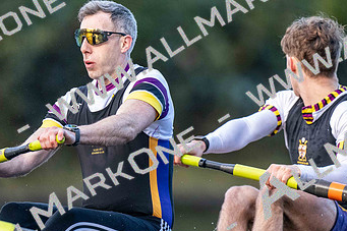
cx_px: 172
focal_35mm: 1021
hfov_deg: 2.0
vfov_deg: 1.3
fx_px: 9836
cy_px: 124
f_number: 4
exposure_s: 1/2500
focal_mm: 600
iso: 4000
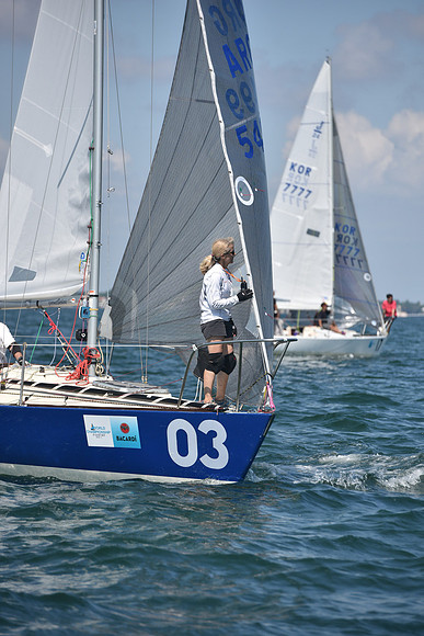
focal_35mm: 200
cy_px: 318
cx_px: 212
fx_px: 3531
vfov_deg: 10.3
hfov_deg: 6.9
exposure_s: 1/1000
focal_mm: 200
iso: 250
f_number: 5.6
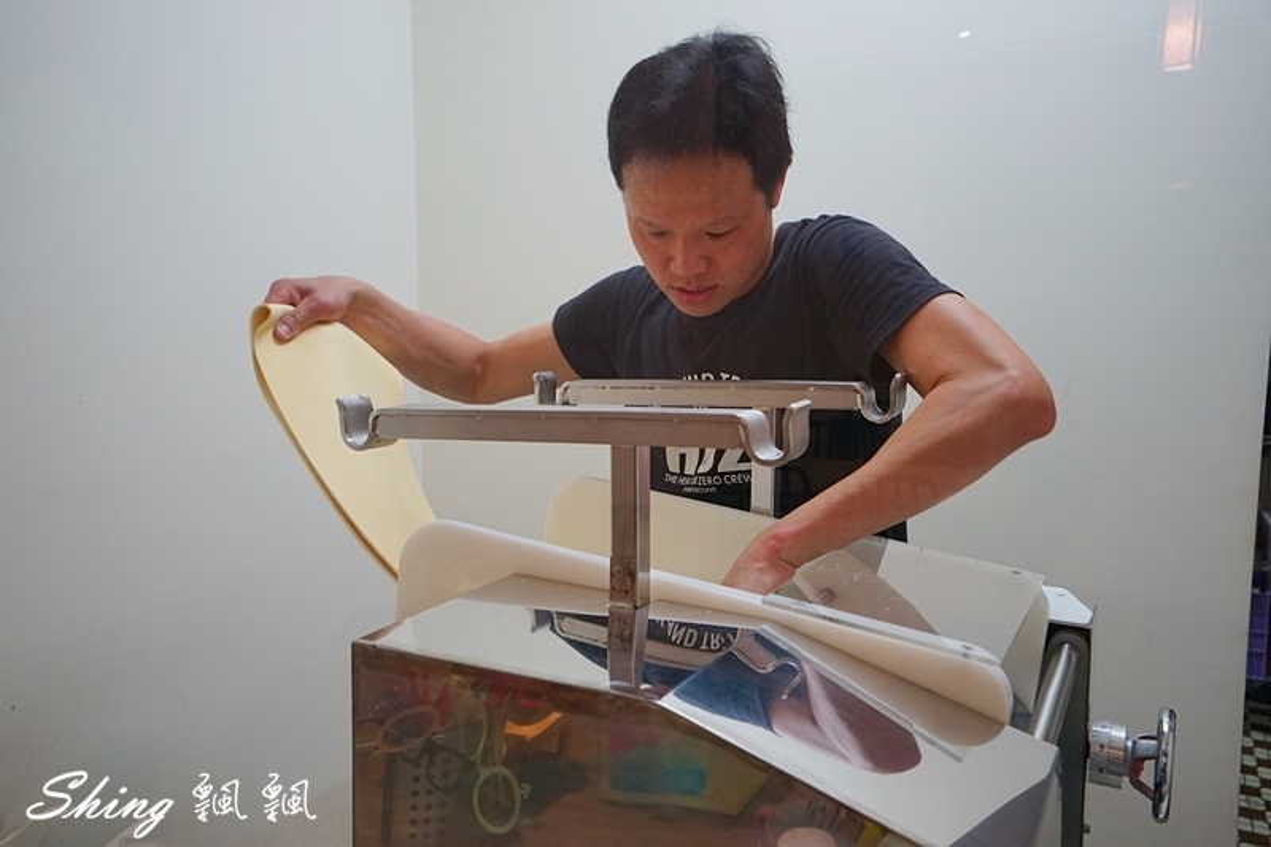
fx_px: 1094
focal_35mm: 31
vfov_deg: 42.3
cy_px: 424
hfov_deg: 60.3
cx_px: 636
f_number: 5.6
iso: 1000
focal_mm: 31
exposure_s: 1/100
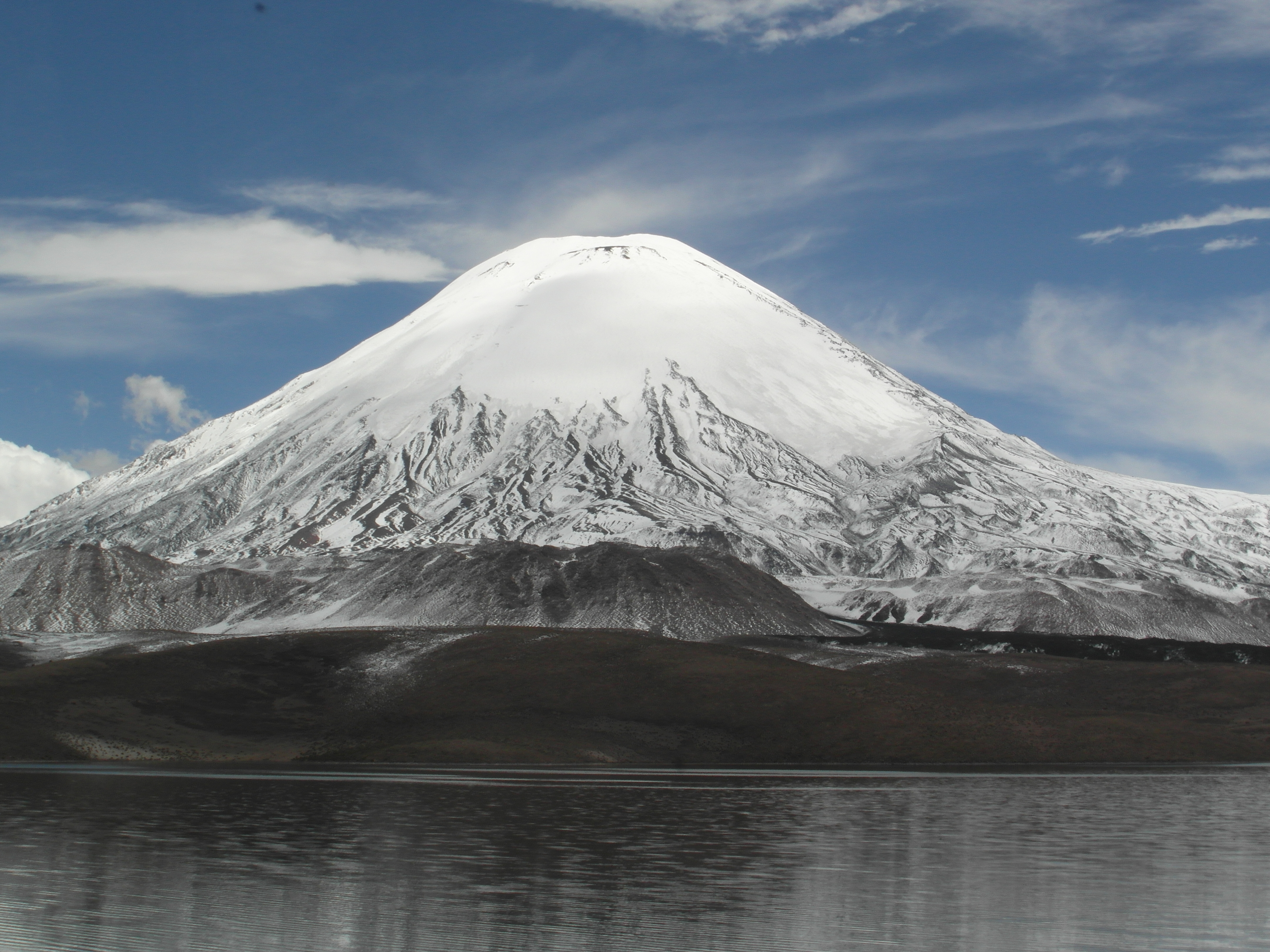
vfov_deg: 20.2
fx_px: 2678
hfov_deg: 26.7
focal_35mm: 73
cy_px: 476
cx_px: 635
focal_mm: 11.9
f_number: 7.6
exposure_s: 1/250
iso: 80
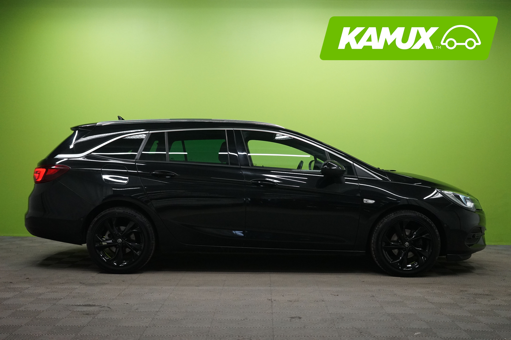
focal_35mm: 43
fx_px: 610
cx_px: 256
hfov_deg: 45.4
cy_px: 170
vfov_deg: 31.2
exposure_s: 1/160
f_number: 4.5
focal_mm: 43
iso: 3200
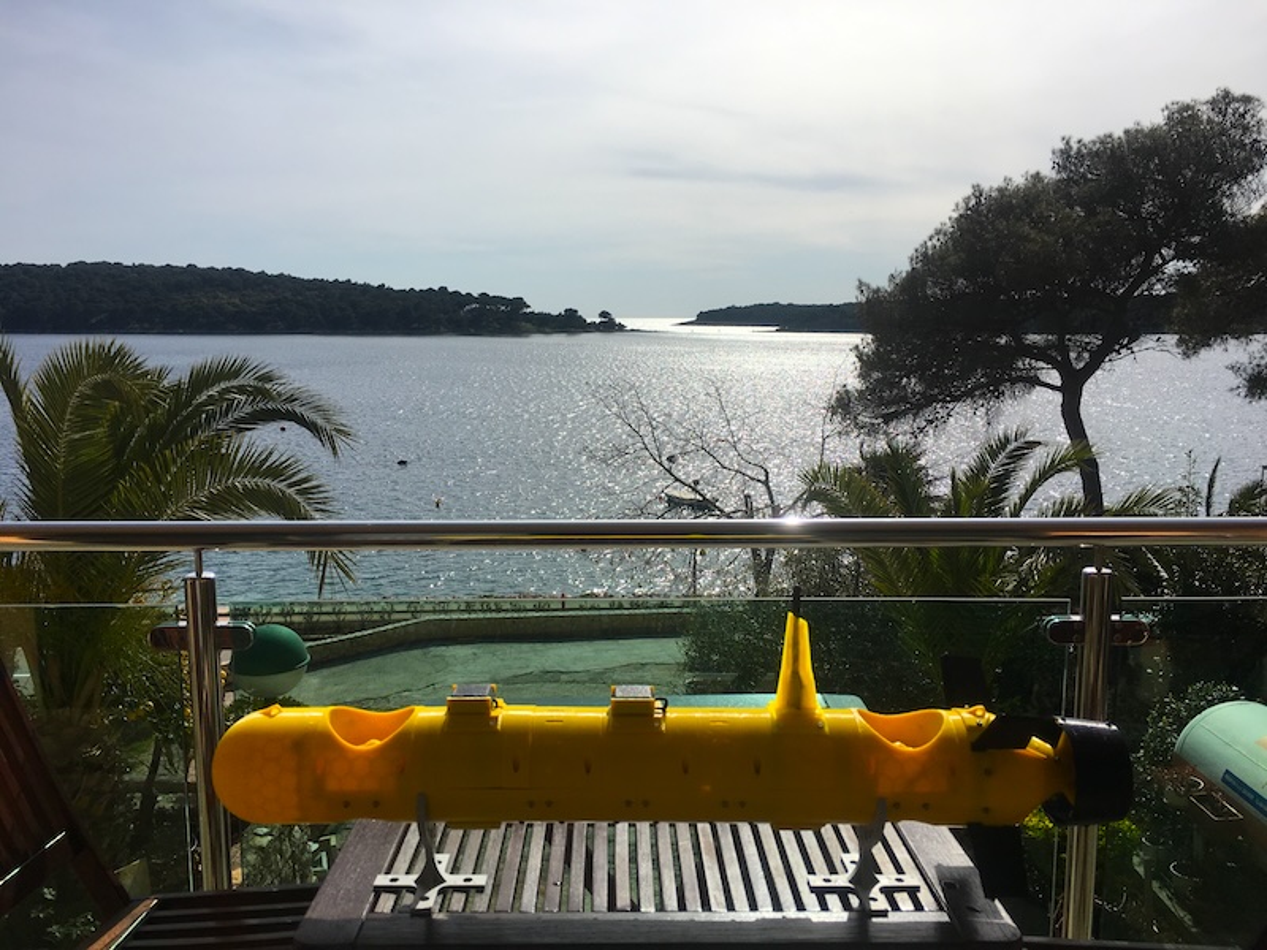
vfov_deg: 48.2
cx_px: 634
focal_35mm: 29
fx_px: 1061
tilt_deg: -8.0
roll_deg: -0.5
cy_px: 475
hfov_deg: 61.7
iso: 25
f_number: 2.2
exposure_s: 1/4049
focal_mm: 4.15
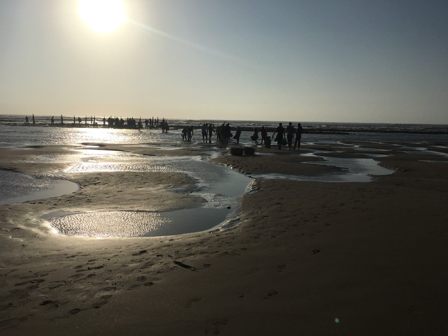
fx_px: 375
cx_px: 224
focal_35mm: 29
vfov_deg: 48.2
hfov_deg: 61.7
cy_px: 168
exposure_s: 1/15385
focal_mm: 4.15
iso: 25
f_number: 2.2
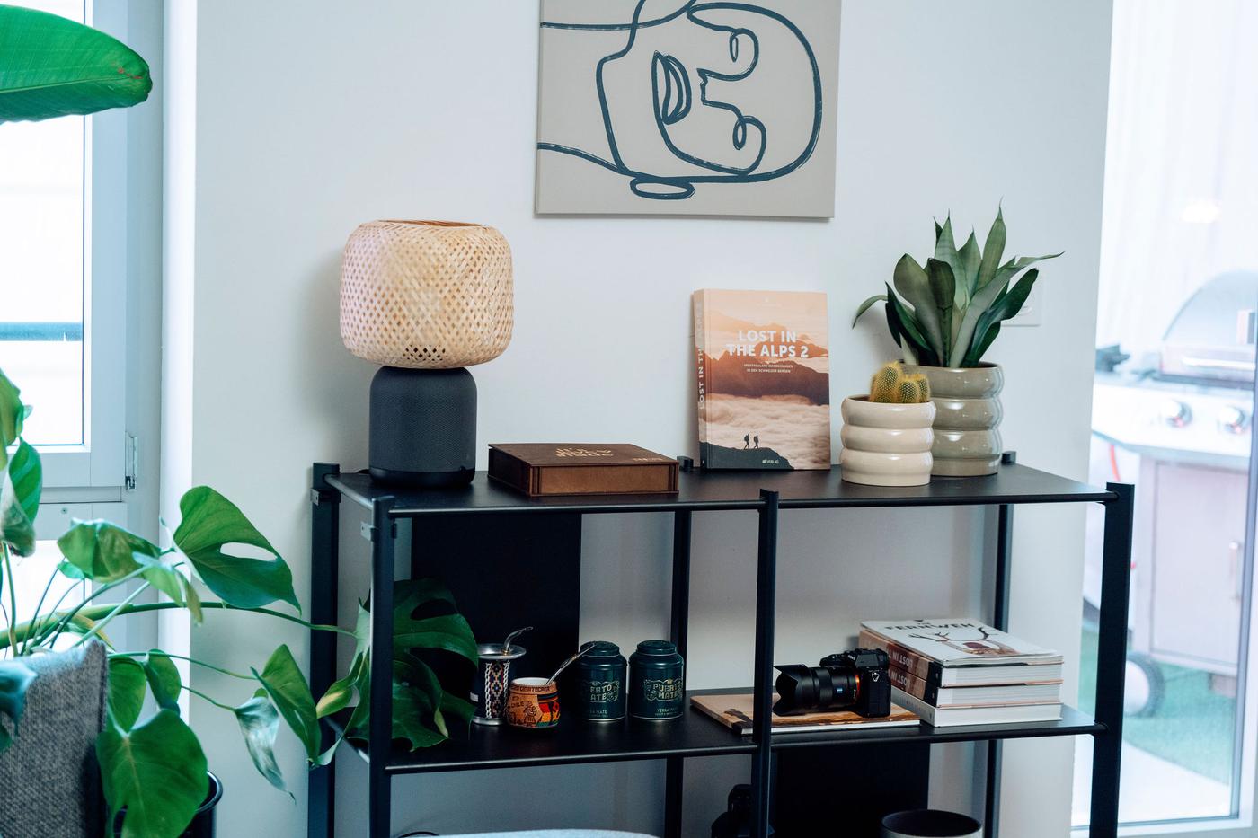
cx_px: 629
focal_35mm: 70
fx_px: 2446
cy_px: 419
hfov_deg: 28.8
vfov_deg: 19.5
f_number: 2.8
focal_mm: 70
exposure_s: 1/320
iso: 1250
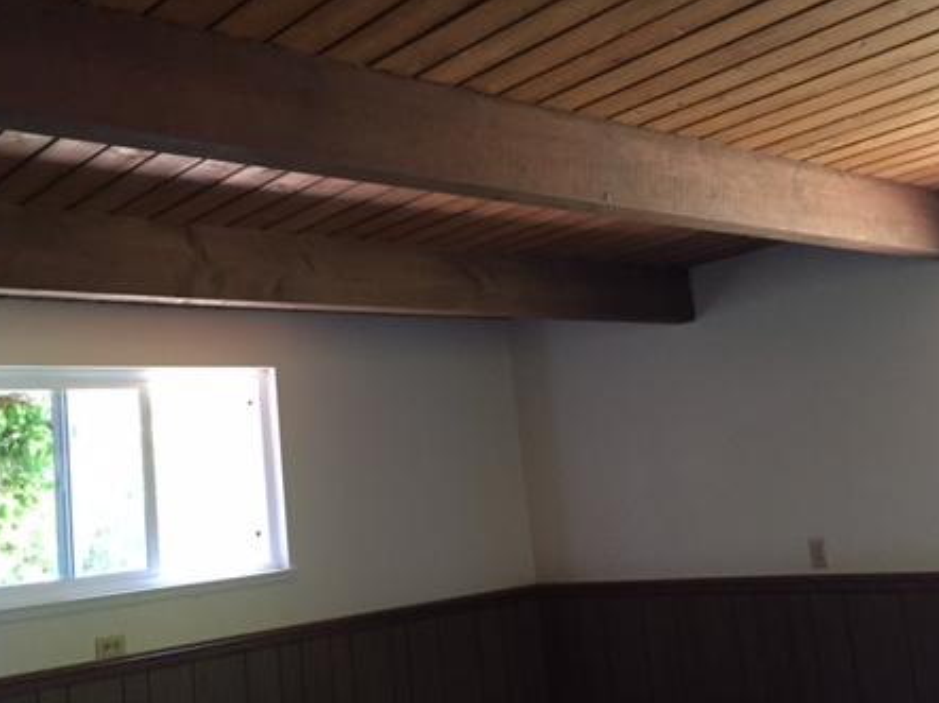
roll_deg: +4.5
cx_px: 450
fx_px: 1139
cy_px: 329
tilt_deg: +9.2
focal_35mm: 42
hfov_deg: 44.8
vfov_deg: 34.3
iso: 250
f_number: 2.2
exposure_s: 1/30
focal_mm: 4.15
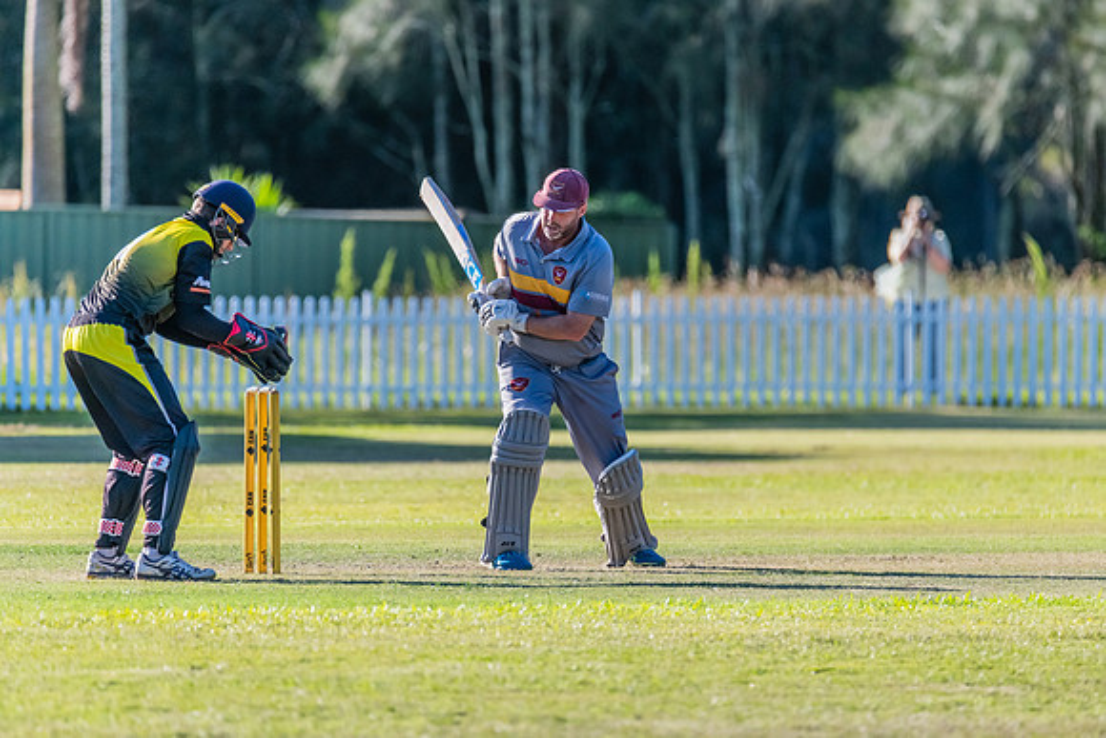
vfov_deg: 2.6
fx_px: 16404
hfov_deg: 3.9
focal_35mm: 534
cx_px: 590
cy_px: 358
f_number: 6.3
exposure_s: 1/4000
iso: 2000
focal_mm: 500
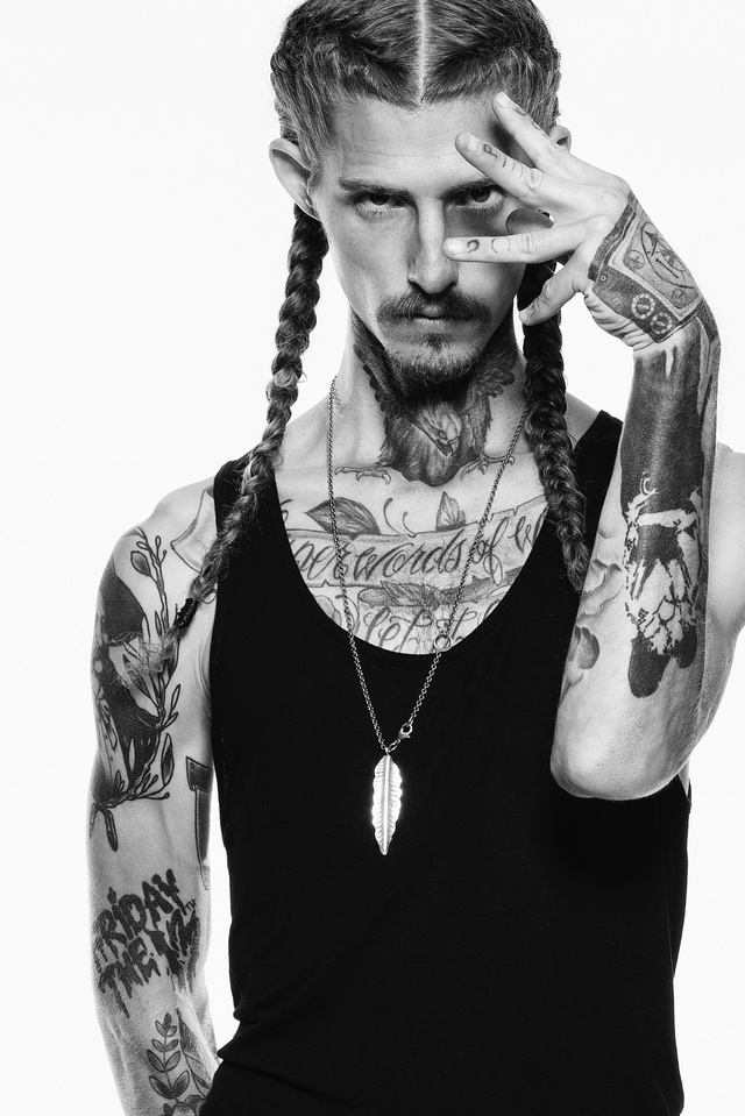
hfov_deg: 16.1
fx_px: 2636
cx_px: 372
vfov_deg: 23.9
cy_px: 558
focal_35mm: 85
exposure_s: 1/125
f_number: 11
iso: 100
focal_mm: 85
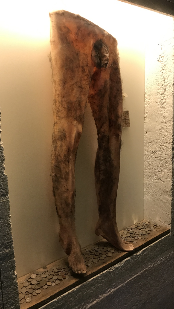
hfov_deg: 37.8
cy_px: 153
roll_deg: +2.8
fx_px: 254
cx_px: 81
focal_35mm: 31
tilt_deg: -9.8
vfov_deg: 62.6
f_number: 1.8
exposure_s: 1/33
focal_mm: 3.99
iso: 40
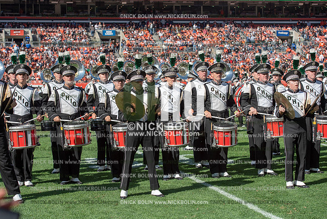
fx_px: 645
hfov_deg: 28.4
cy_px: 109
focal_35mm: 71
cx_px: 164
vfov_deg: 19.2
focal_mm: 70
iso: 400
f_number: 5
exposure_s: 1/2000
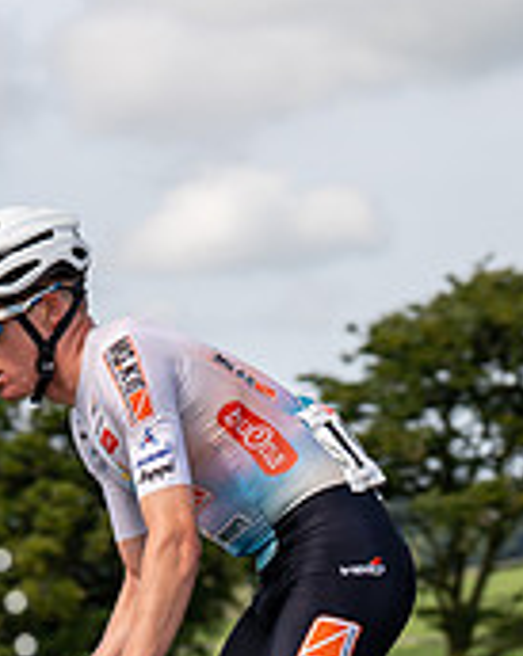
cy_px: 502
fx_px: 4307
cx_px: 275
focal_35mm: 222
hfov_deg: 6.9
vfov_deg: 8.7
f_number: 4
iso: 100
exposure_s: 1/800
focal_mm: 70
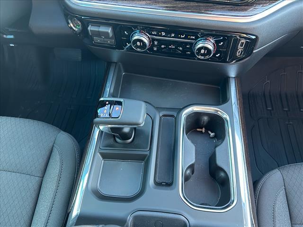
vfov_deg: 53.1
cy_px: 114
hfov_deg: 67.3
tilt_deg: -59.1
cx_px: 152
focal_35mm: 26
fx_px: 228
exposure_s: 1/60
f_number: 1.5
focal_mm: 5.7
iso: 200
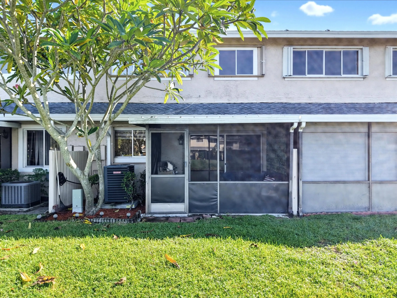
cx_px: 198
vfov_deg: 56.8
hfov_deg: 71.6
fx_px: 275
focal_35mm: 24
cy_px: 149
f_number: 1.8
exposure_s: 1/640
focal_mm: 8.7
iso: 200
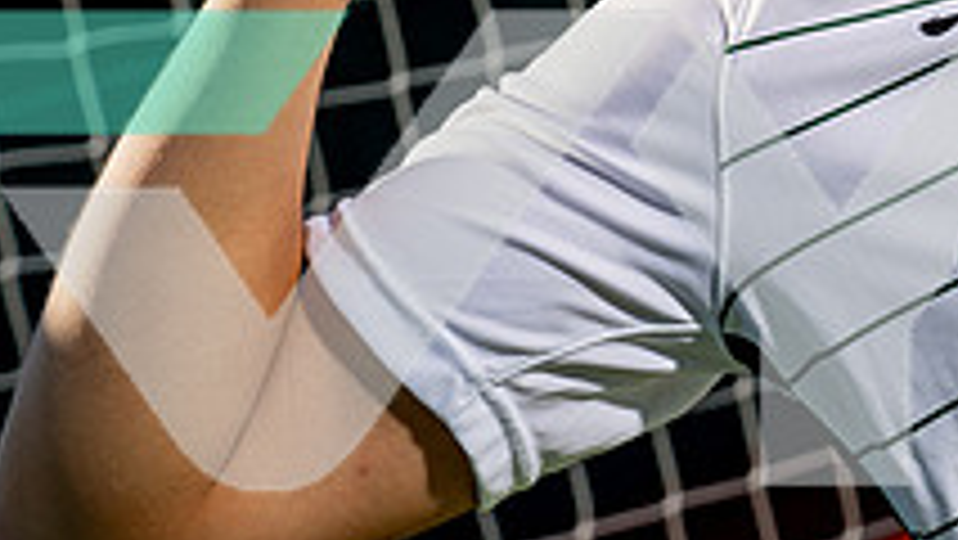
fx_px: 3812
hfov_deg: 14.1
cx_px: 1017
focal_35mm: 150
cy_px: -305
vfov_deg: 7.9
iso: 100
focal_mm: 50
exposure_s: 1/1000
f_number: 5.6
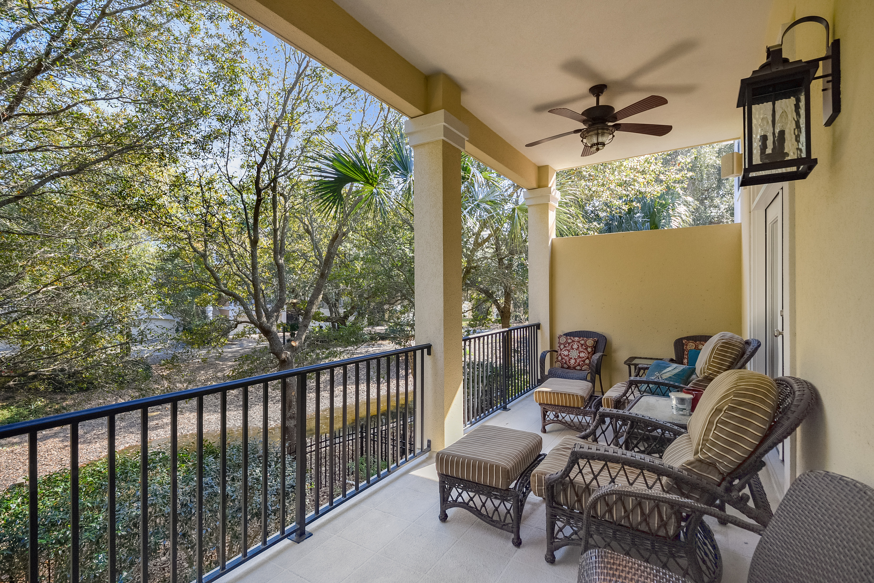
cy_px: 292
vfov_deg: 70.5
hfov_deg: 93.3
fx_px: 413
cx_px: 437
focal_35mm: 17
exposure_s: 1/80
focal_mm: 17
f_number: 5
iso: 100
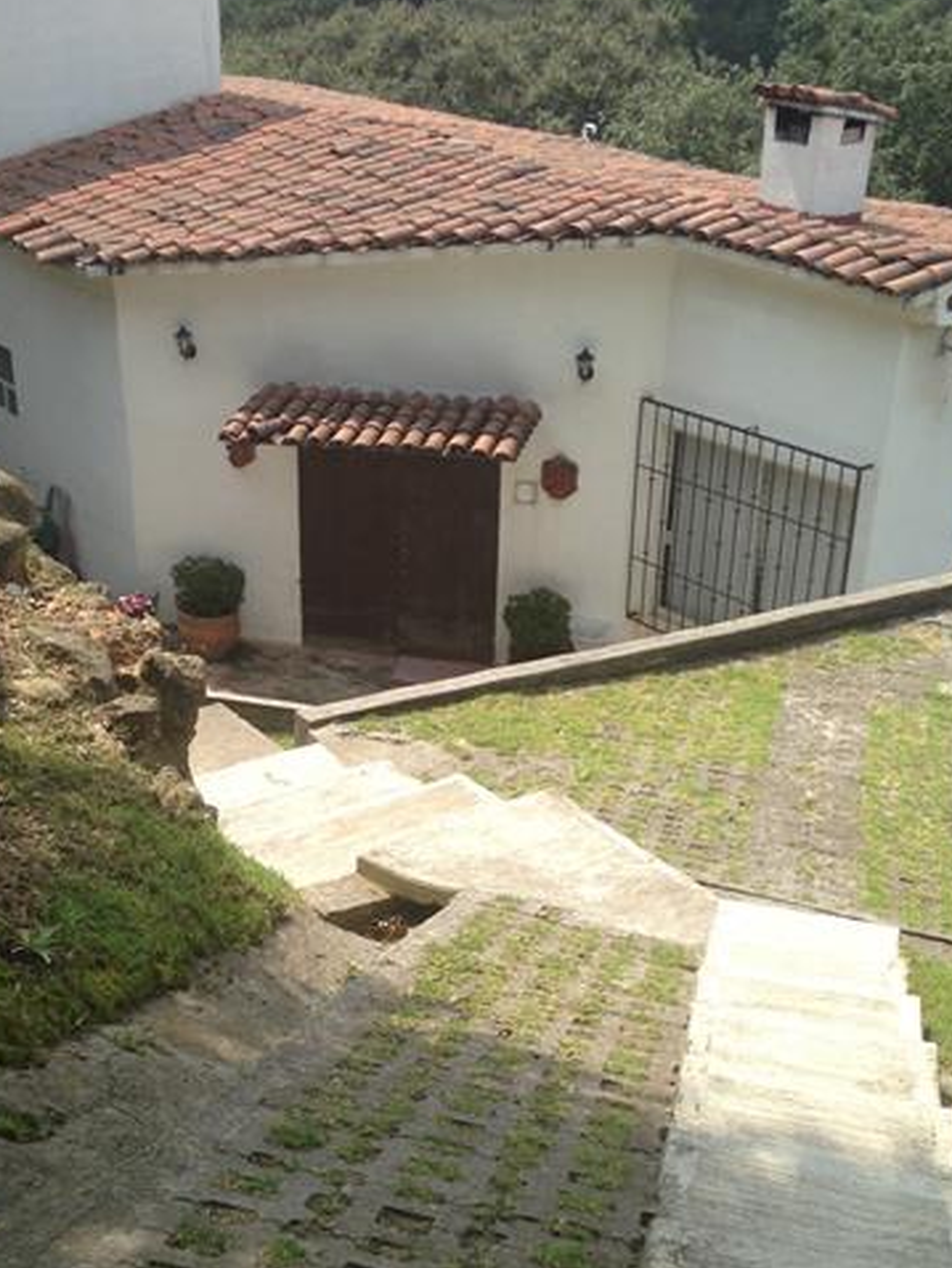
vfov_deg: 35.9
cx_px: 390
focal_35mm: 53
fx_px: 1942
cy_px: 806
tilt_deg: -31.5
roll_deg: +1.2
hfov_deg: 27.5
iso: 50
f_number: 2.4
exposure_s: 1/903
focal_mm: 4.12
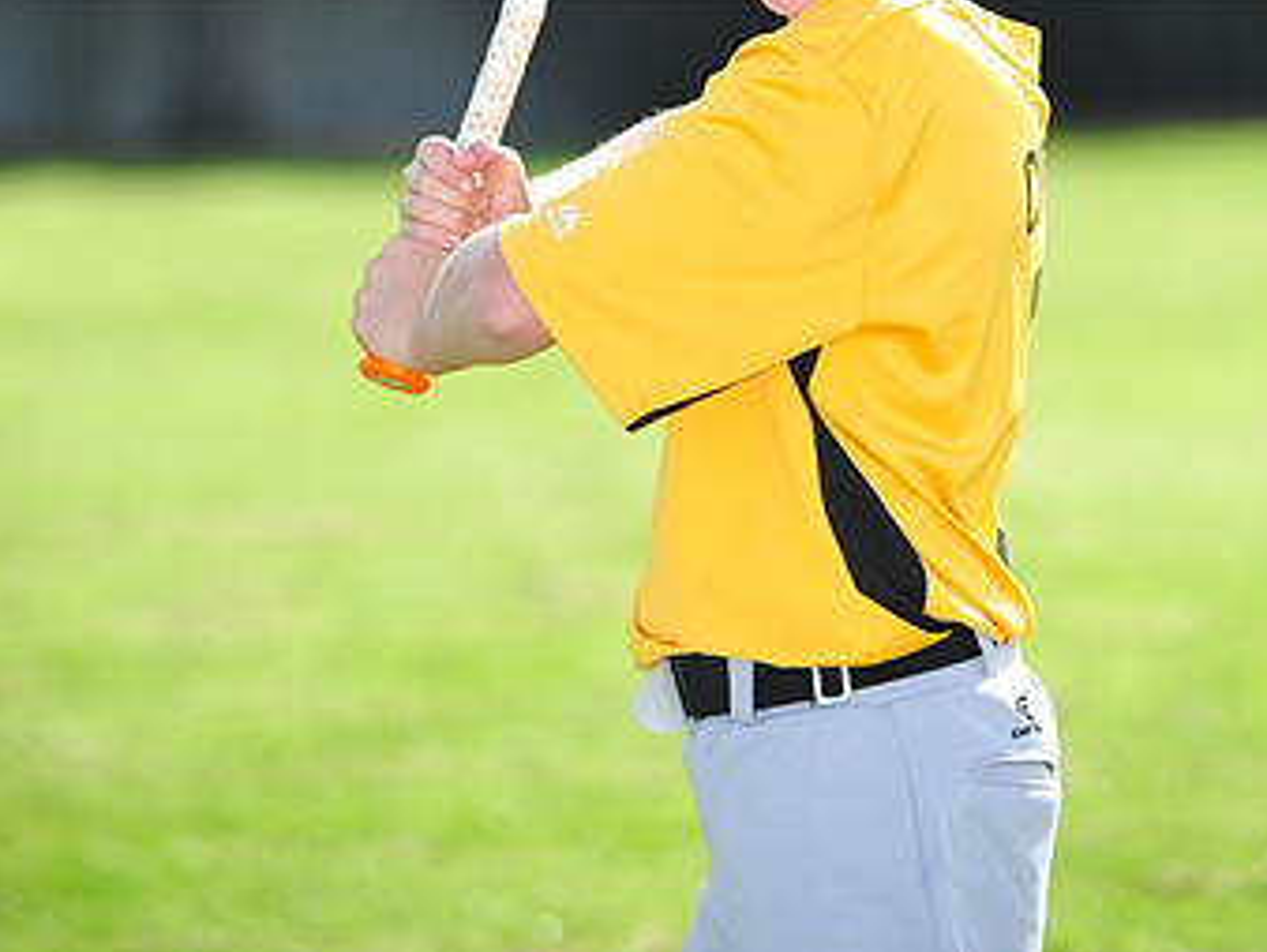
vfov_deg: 6.2
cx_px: 686
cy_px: -124
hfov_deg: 8.3
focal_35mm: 239
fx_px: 8754
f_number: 4.5
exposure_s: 1/1250
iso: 400
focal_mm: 145
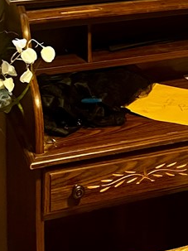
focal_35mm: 88
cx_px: 148
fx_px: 638
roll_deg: -0.2
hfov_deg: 16.7
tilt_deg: -3.0
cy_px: -99
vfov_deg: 19.9
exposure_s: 1/60
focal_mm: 5.1
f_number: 1.6
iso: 400
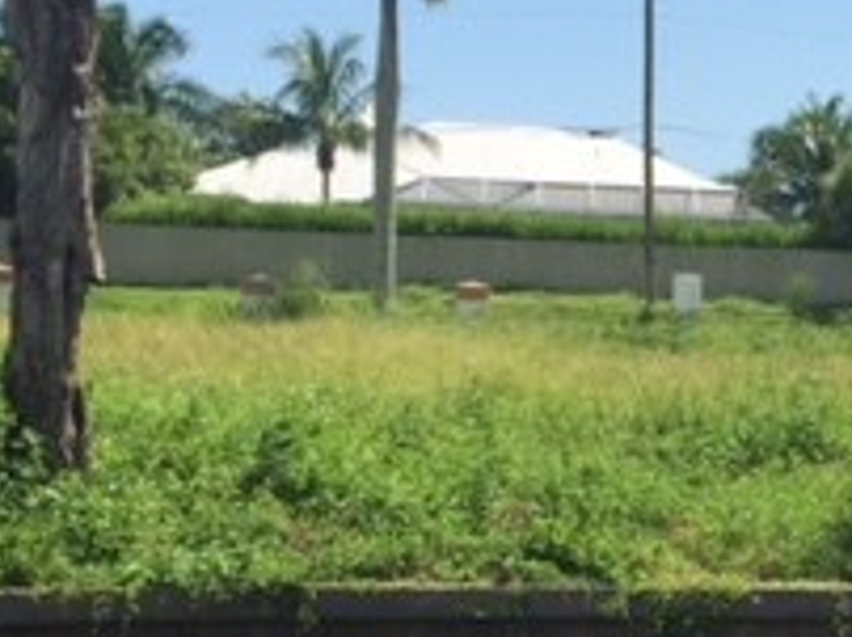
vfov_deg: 16.0
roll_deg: -2.6
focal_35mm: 92
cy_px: 435
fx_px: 2262
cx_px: 1118
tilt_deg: -3.7
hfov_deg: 19.6
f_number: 2.2
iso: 32
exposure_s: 1/1980
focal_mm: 4.15
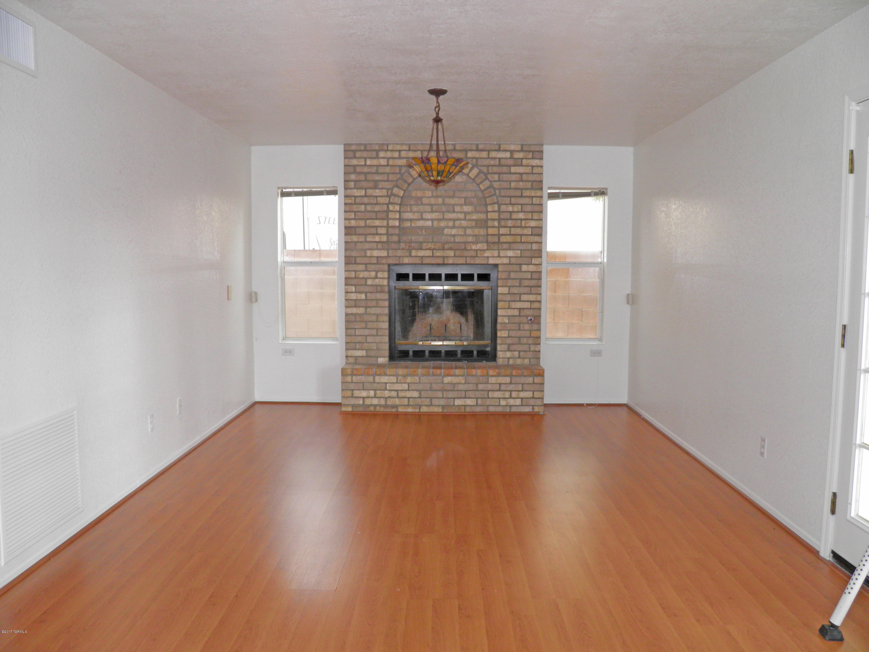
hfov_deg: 63.4
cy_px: 326
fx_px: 703
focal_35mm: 28
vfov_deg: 49.7
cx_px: 434
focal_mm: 4.9
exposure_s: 1/30
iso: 100
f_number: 2.8
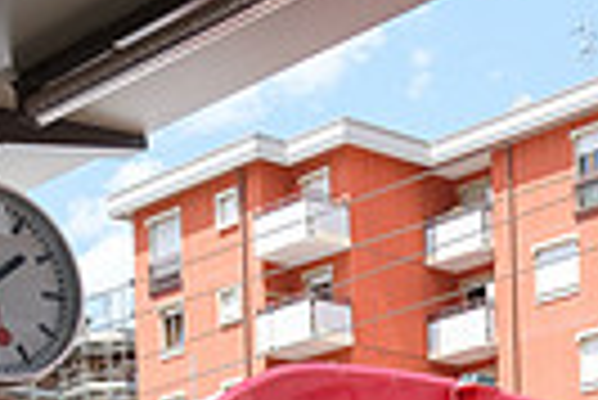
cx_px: 683
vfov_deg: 10.6
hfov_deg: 16.7
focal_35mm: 118
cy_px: 834
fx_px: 1962
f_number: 5.6
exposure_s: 1/320
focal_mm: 18.2
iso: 200
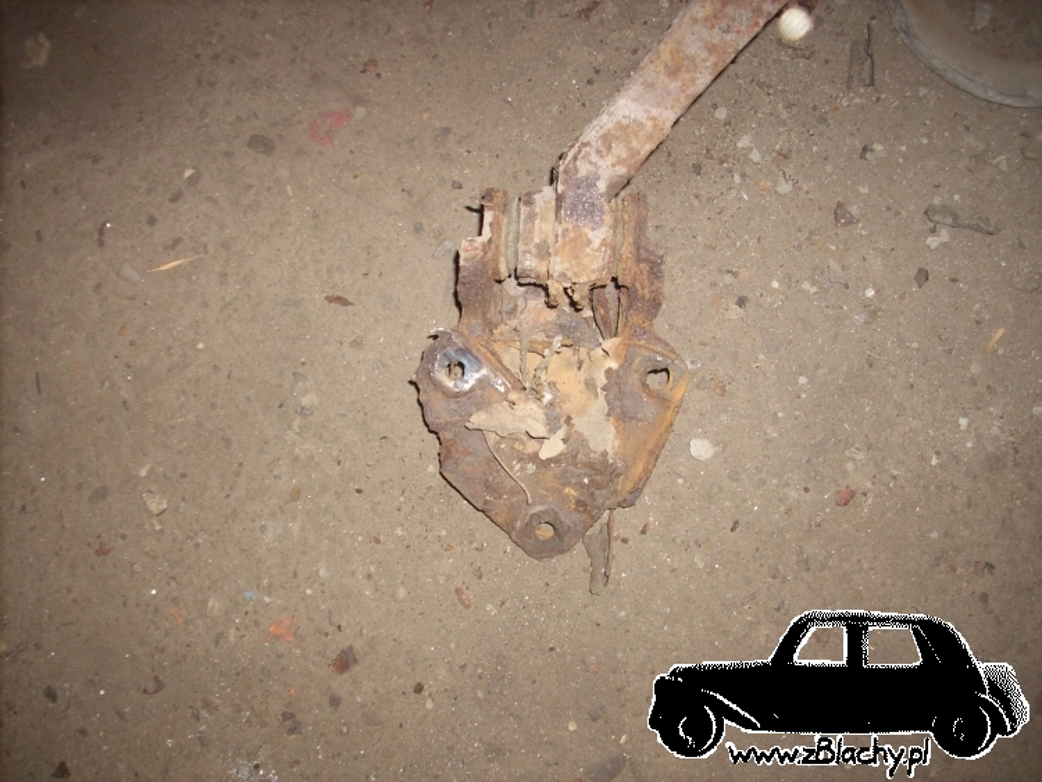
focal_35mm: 37
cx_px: 521
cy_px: 391
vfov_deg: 38.7
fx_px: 1114
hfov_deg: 50.1
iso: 64
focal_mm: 6.2
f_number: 2.8
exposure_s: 1/60
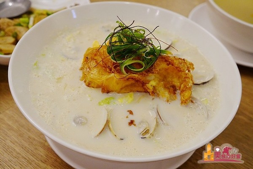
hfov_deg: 51.3
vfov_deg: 35.5
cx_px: 126
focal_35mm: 38
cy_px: 84
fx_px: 264
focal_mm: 25
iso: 3200
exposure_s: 1/100
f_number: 4.5
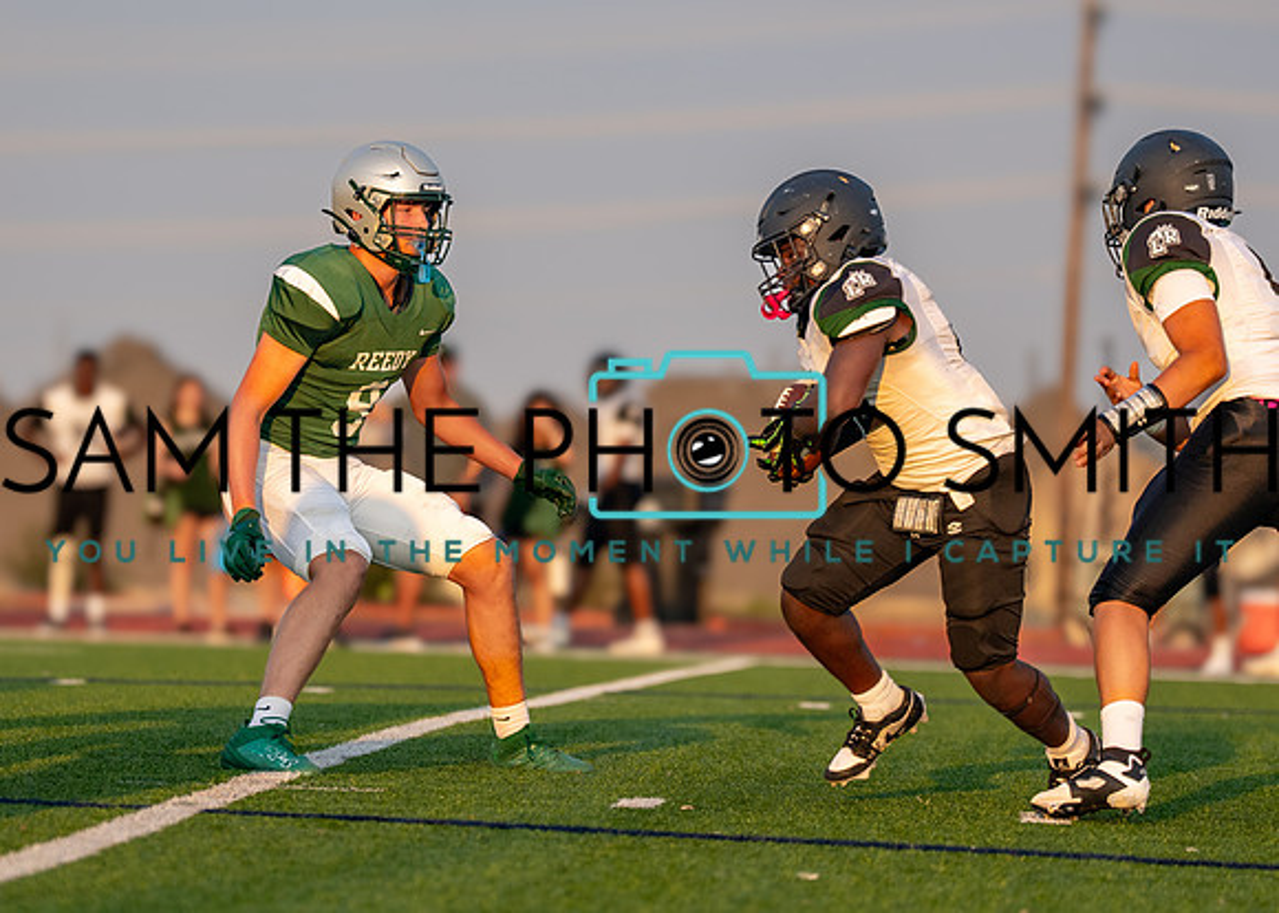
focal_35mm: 251
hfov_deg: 8.0
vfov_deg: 5.7
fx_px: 9106
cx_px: 469
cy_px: 395
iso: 400
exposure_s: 1/2500
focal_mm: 156
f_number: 2.8
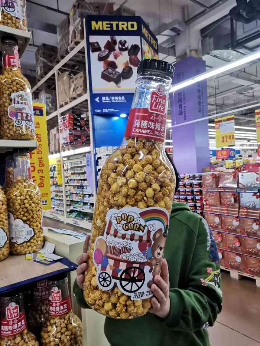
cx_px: 130
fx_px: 260
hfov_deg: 53.1
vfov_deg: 67.3
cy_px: 173
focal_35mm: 26
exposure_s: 1/50
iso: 640
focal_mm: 4.75
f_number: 1.8
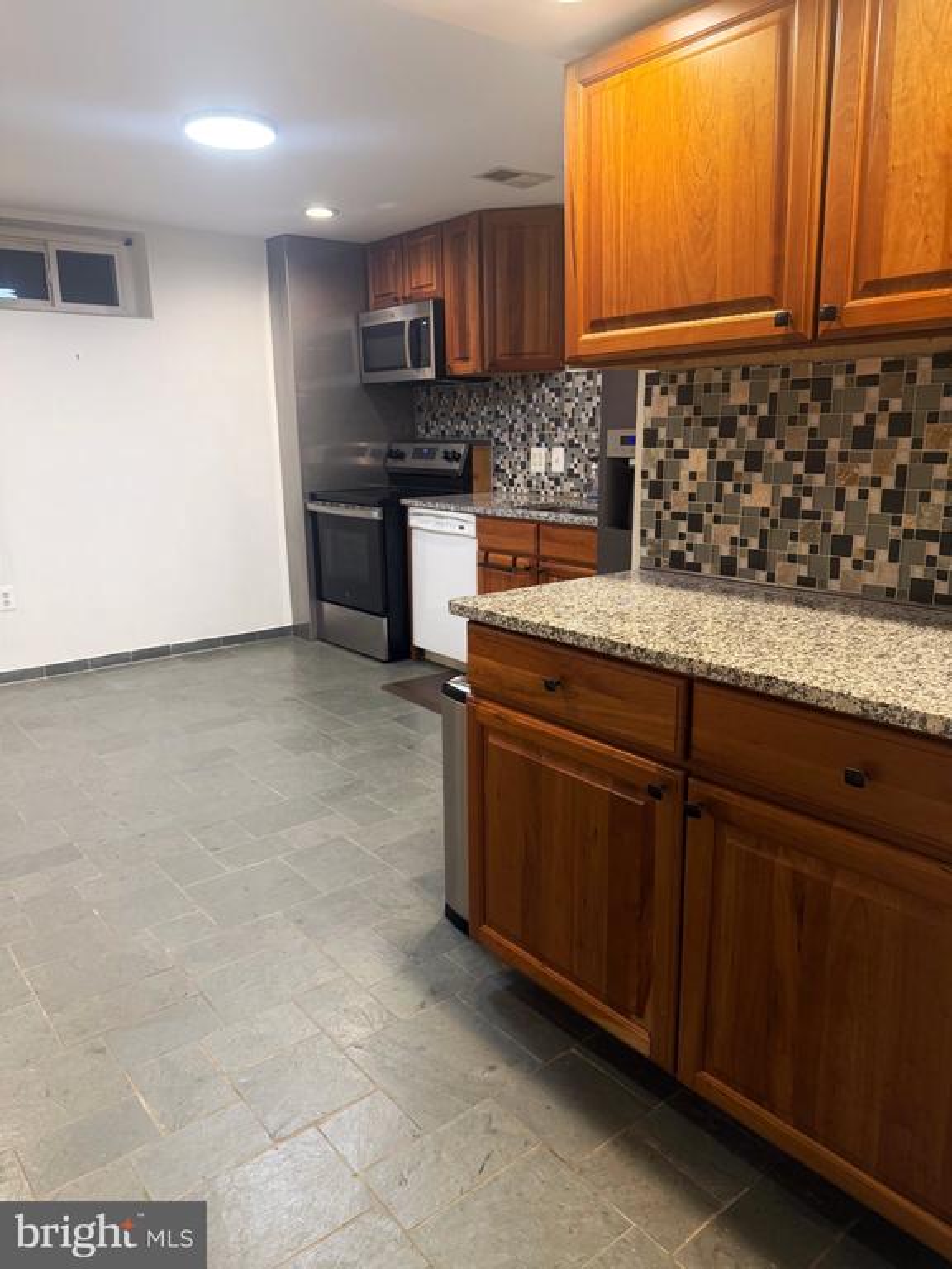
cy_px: 634
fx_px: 880
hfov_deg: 56.8
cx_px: 476
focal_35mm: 24
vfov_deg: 71.6
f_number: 1.78
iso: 160
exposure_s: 1/60
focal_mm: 6.76
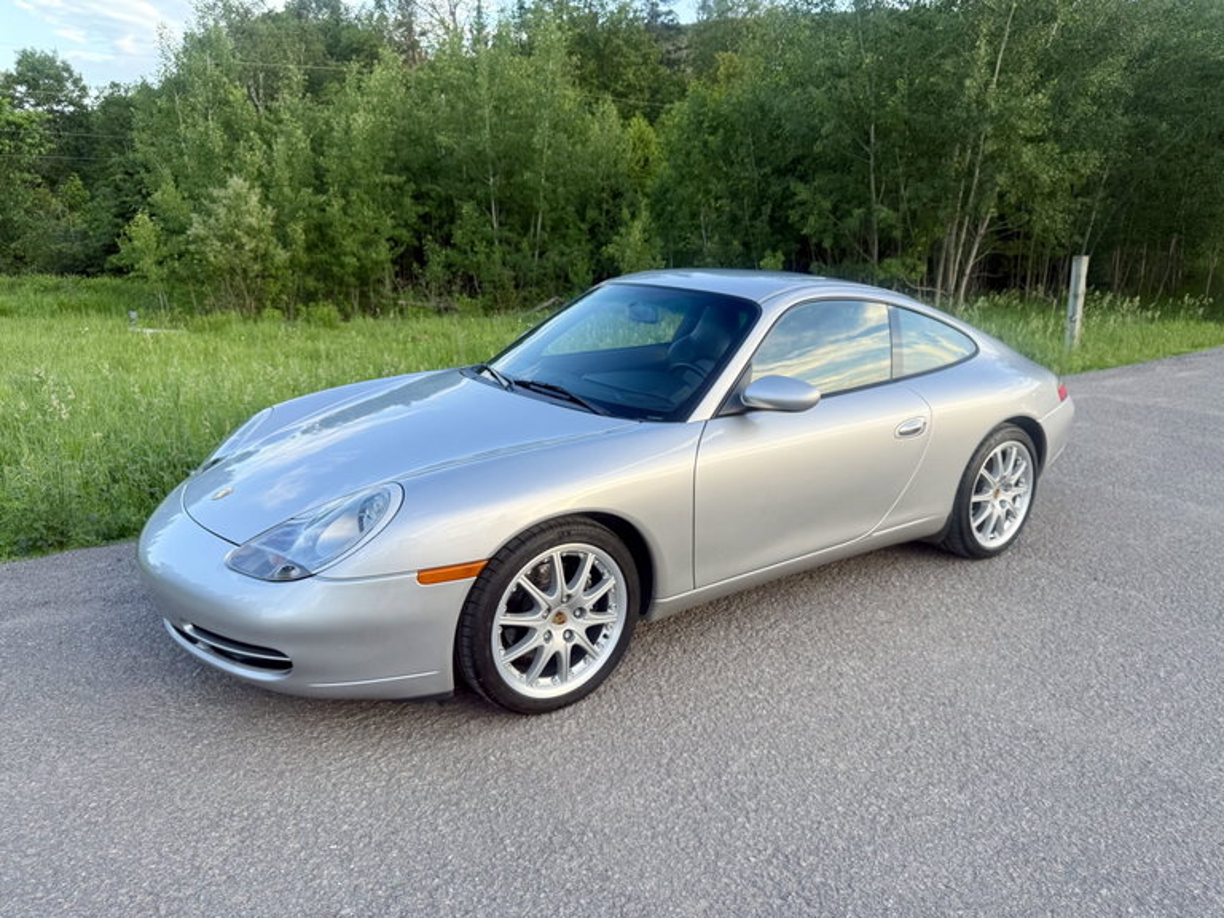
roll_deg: -0.7
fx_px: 849
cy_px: 459
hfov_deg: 71.6
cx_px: 612
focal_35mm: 24
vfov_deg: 56.8
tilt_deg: -15.1
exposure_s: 1/246
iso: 64
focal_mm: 6.76
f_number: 1.78
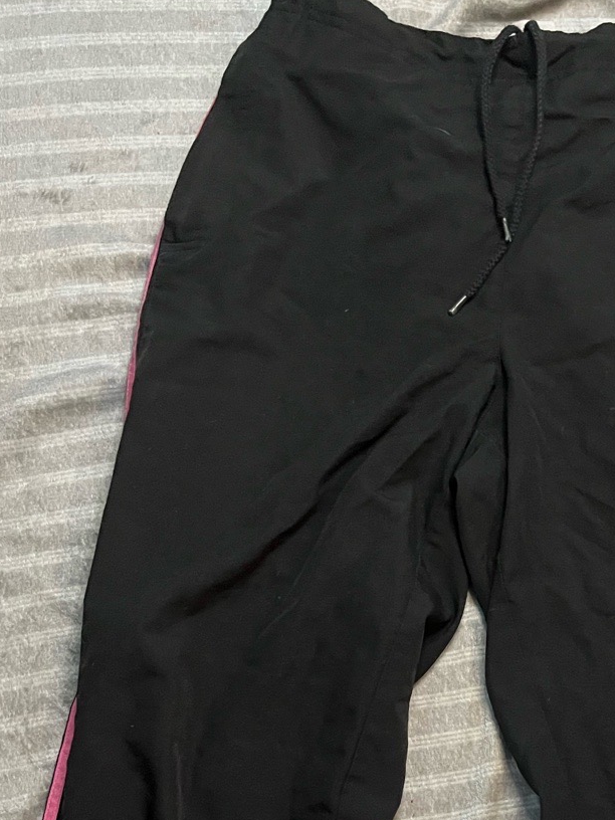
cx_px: 512
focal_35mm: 51
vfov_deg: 34.7
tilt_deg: -84.7
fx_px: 1208
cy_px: 786
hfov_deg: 27.8
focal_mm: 5.1
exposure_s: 1/30
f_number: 1.6
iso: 640
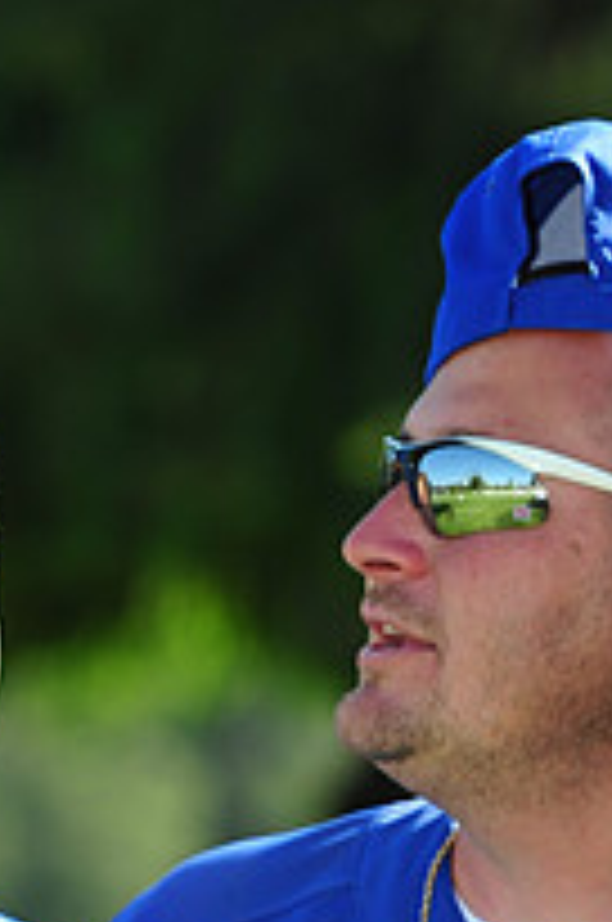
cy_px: 1070
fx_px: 14506
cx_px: 297
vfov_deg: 3.6
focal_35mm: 567
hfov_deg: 2.4
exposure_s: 1/400
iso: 200
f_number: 5.6
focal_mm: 200
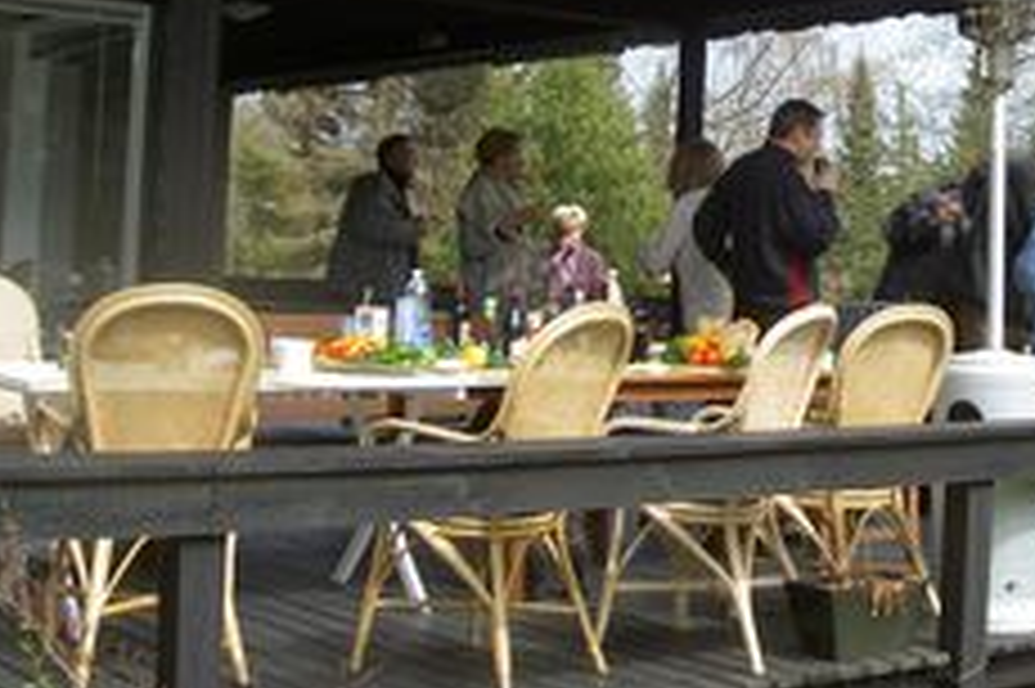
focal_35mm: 65
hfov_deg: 30.3
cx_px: 814
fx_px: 1867
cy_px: 121
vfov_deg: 20.6
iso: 100
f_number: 4.7
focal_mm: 8
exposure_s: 1/164
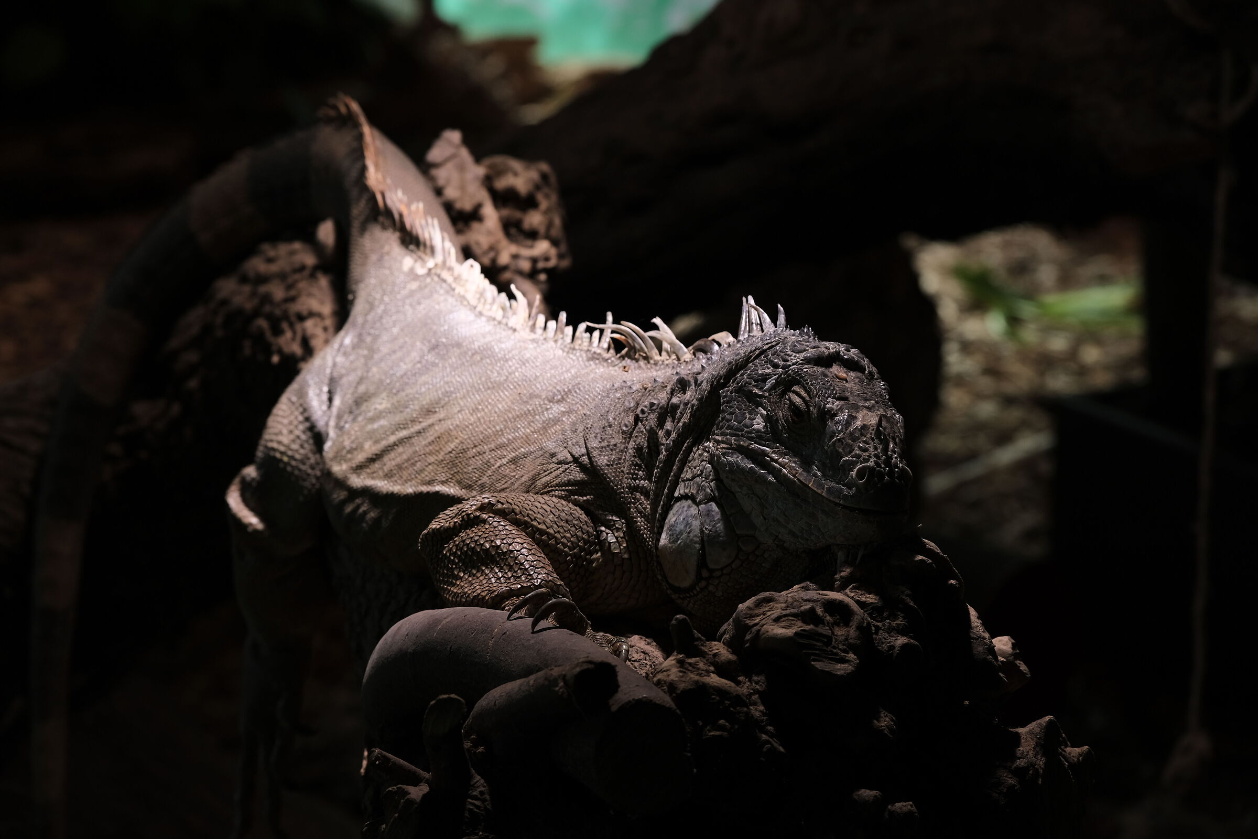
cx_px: 629
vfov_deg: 13.0
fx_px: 3669
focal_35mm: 105
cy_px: 420
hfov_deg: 19.5
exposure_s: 1/250
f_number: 5.6
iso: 400
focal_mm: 70
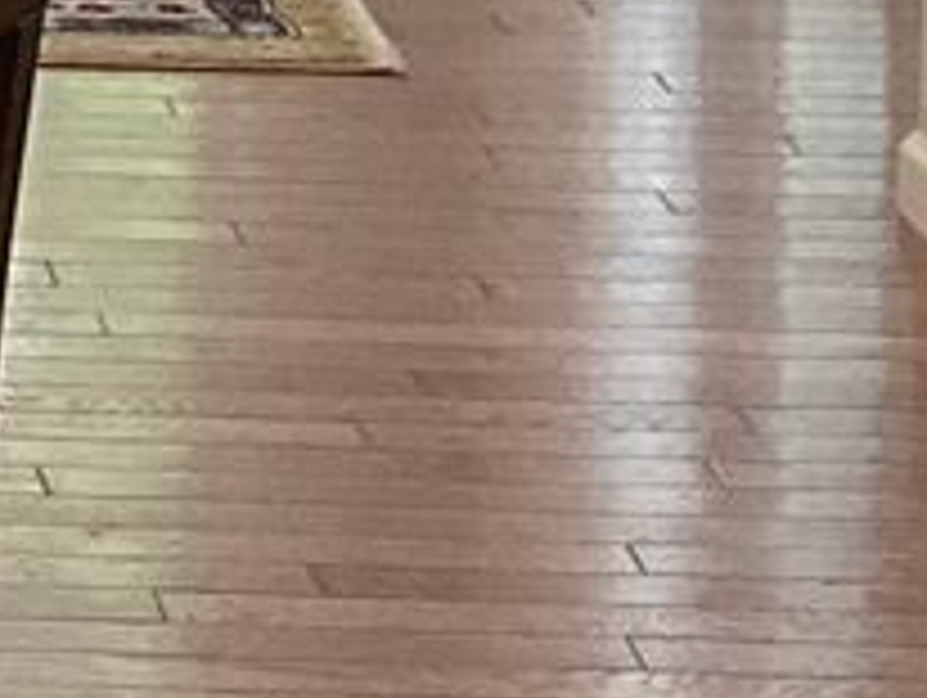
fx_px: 5657
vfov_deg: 6.7
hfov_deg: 8.4
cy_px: -1033
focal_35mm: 211
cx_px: -1431
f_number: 1.8
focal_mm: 3
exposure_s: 1/120
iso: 64
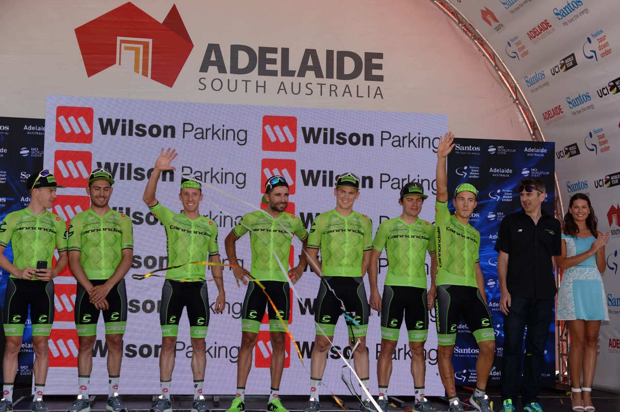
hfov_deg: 34.5
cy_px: 206
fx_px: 998
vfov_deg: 23.3
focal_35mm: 58
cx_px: 310
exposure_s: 1/250
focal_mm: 58
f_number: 6.3
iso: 200
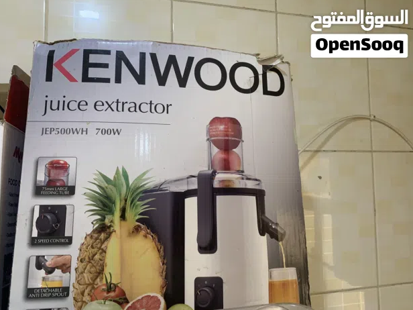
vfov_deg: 51.4
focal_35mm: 27
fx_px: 322
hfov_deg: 65.3
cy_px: 154
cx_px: 210
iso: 100
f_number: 1.8
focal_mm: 4.25
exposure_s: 1/65
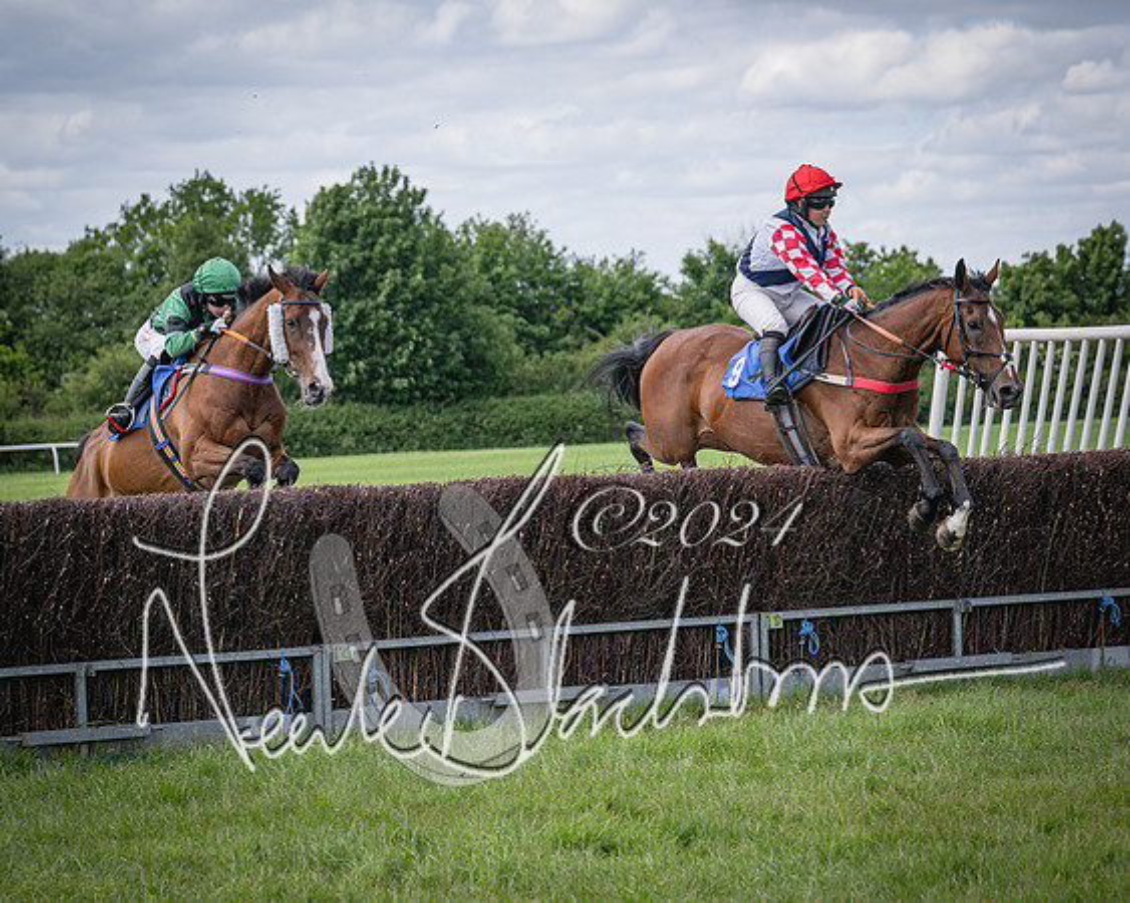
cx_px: 642
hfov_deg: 16.3
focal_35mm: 118
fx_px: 3955
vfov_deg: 13.0
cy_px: 452
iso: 400
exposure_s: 1/3200
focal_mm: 70
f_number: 3.5
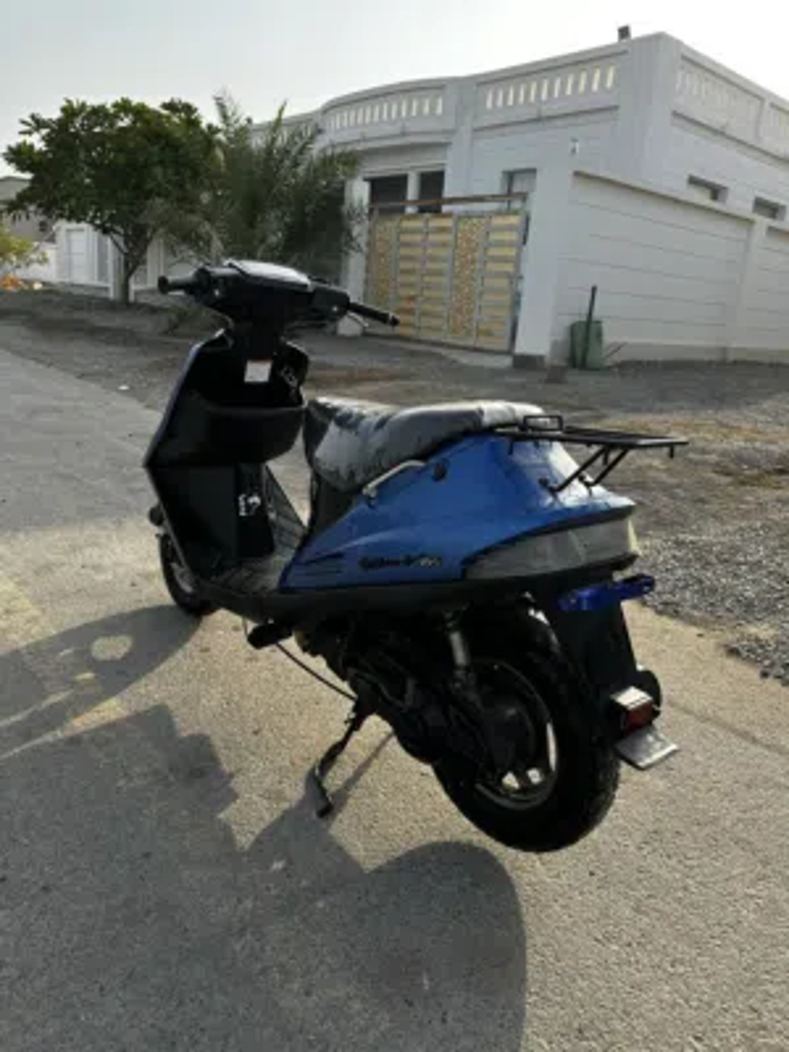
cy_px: 526
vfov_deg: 71.6
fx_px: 729
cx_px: 394
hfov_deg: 56.8
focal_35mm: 24
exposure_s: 1/1812
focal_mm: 6.86
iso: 80
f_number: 1.78
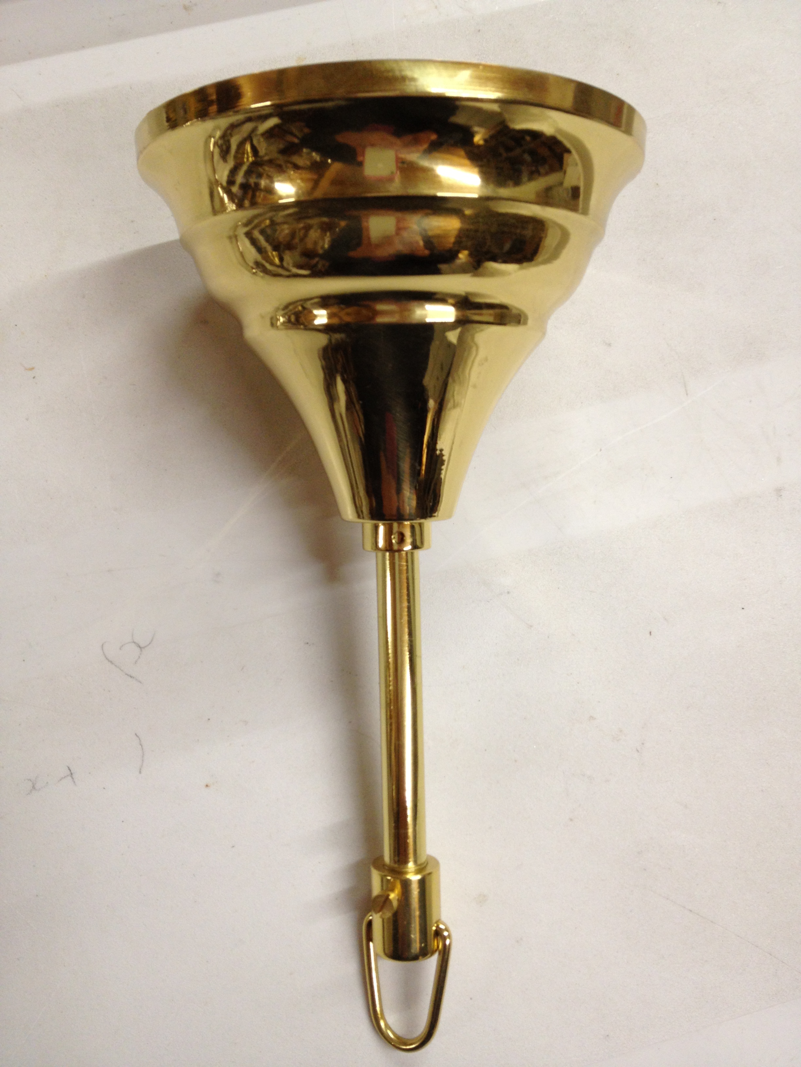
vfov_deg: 52.6
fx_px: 1080
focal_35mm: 35
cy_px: 534
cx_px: 400
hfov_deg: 40.7
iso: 80
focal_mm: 4.28
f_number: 2.4
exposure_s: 1/20
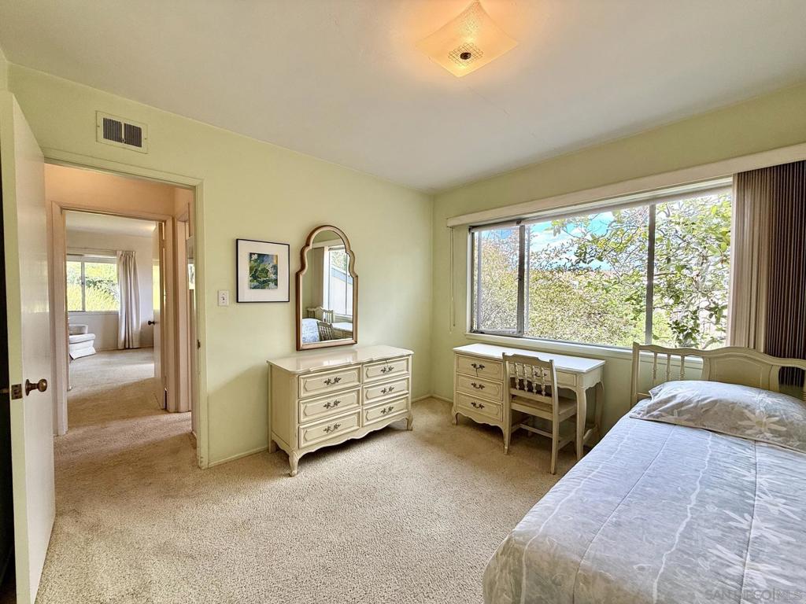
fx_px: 326
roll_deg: -0.6
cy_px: 302
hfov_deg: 102.1
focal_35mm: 14
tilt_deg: -0.8
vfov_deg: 85.7
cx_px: 403
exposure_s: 1/120
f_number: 2.2
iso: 64
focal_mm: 2.22
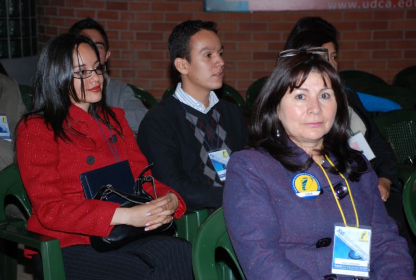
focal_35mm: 87
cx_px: 208
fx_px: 1008
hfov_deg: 23.3
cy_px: 140
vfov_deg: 15.8
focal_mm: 58
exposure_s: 1/60
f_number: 5.3
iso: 200
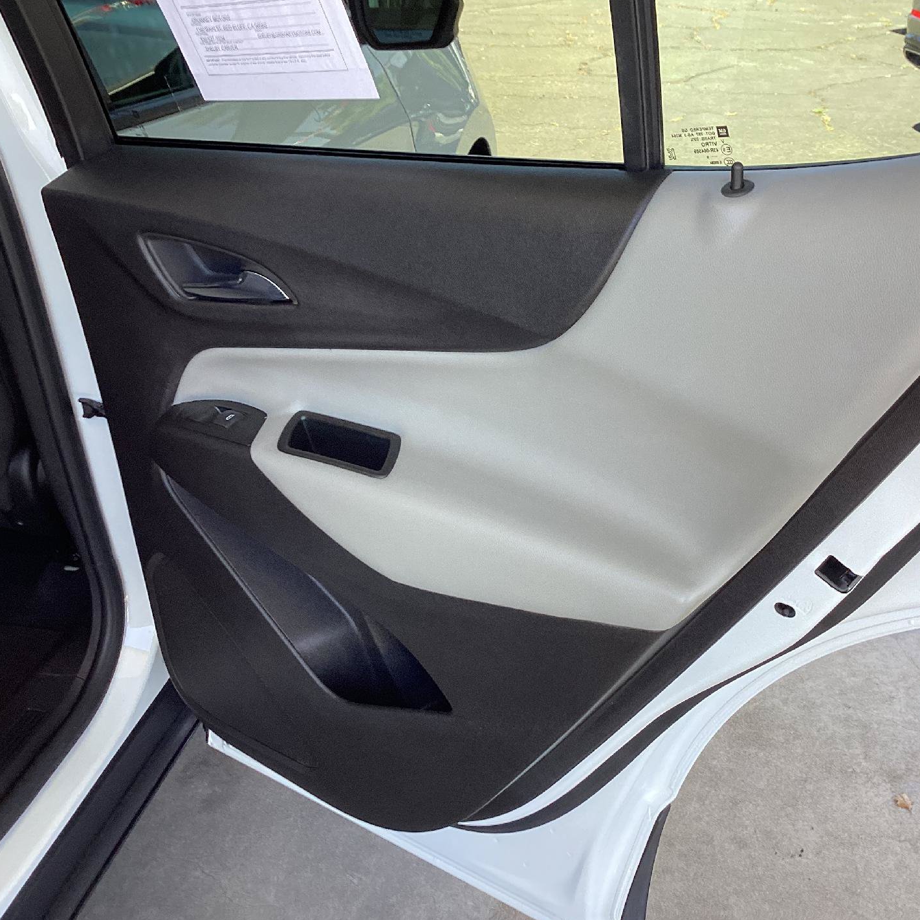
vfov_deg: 44.9
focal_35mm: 37
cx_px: 494
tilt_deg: -22.3
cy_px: 461
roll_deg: +2.1
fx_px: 1113
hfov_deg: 44.9
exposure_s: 1/120
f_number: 2.4
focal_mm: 3.3
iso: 50
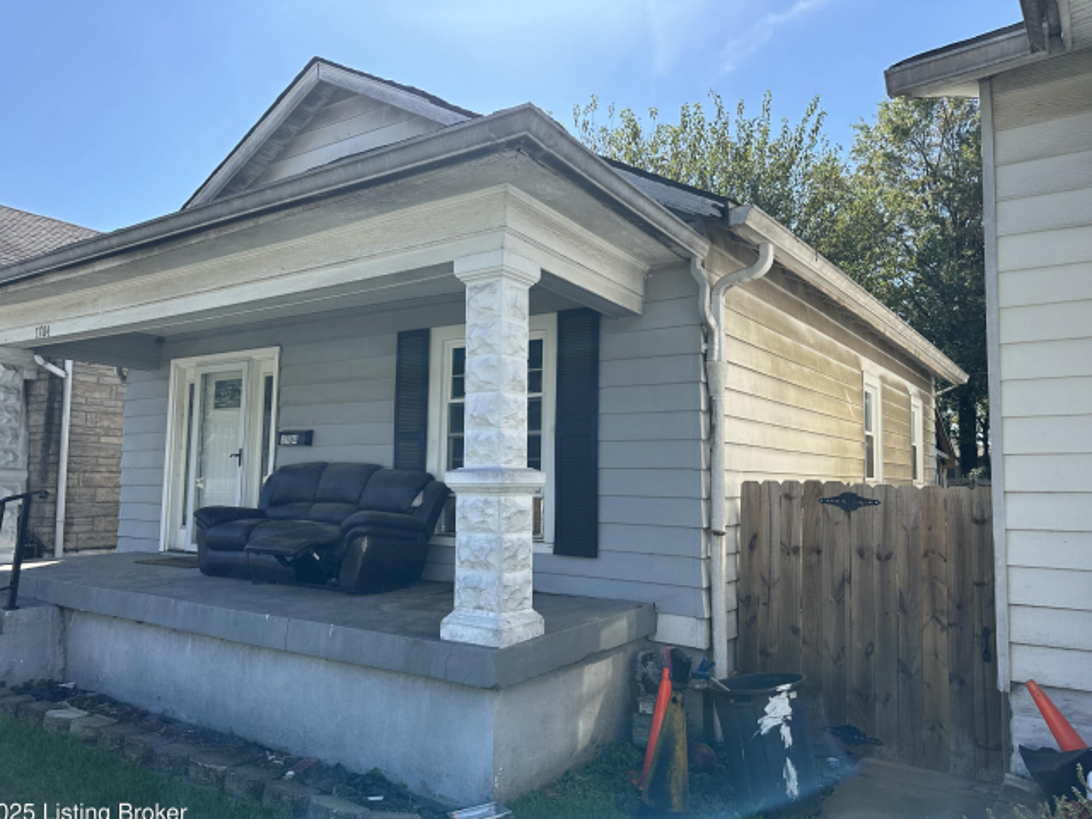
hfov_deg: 69.4
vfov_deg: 54.9
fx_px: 789
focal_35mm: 25
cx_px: 531
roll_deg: -1.3
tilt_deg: +4.4
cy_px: 425
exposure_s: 1/1949
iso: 80
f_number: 1.78
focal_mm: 6.86
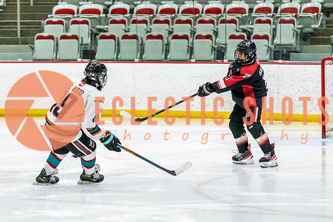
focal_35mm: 207
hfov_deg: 9.9
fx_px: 1919
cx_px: 253
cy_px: 139
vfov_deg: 6.6
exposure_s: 1/640
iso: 3200
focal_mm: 135
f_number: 2.8
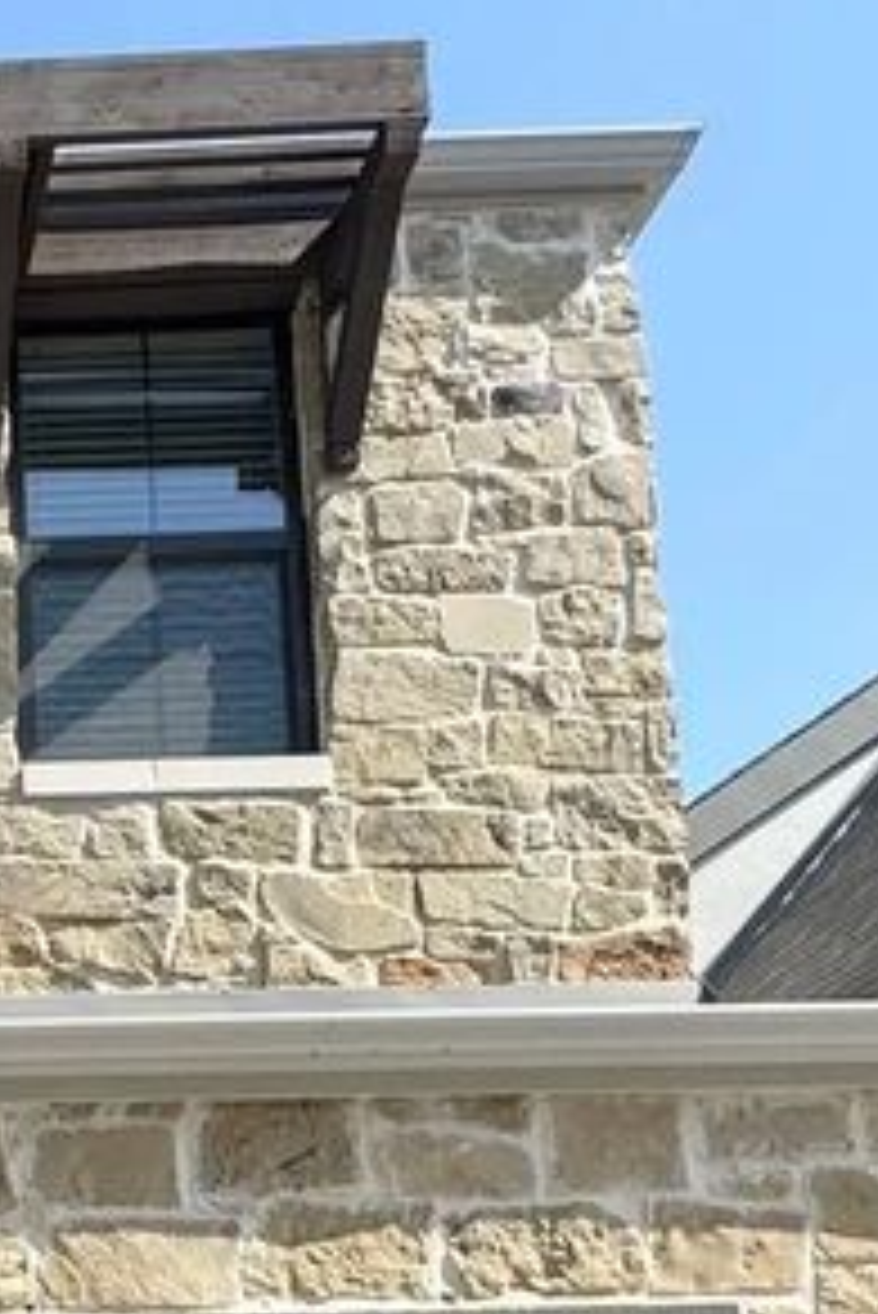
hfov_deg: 22.8
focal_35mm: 51
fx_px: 1863
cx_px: -342
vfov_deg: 34.4
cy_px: 1390
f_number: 2.2
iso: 40
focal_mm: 2.22
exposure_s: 1/1299
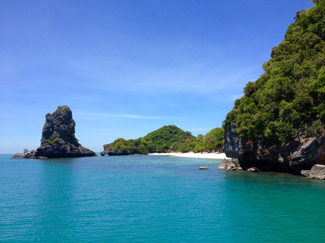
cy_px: 122
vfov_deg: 40.7
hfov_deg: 52.6
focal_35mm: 35
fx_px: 329
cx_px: 162
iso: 50
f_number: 2.4
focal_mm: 4.28
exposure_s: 1/1577
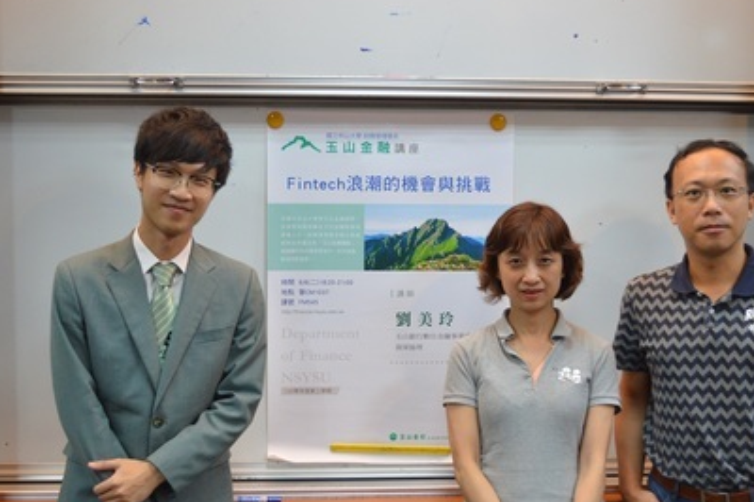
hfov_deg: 36.9
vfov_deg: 25.0
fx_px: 1130
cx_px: 407
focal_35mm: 54
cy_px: 288
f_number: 4
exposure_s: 1/80
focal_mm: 24
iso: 800
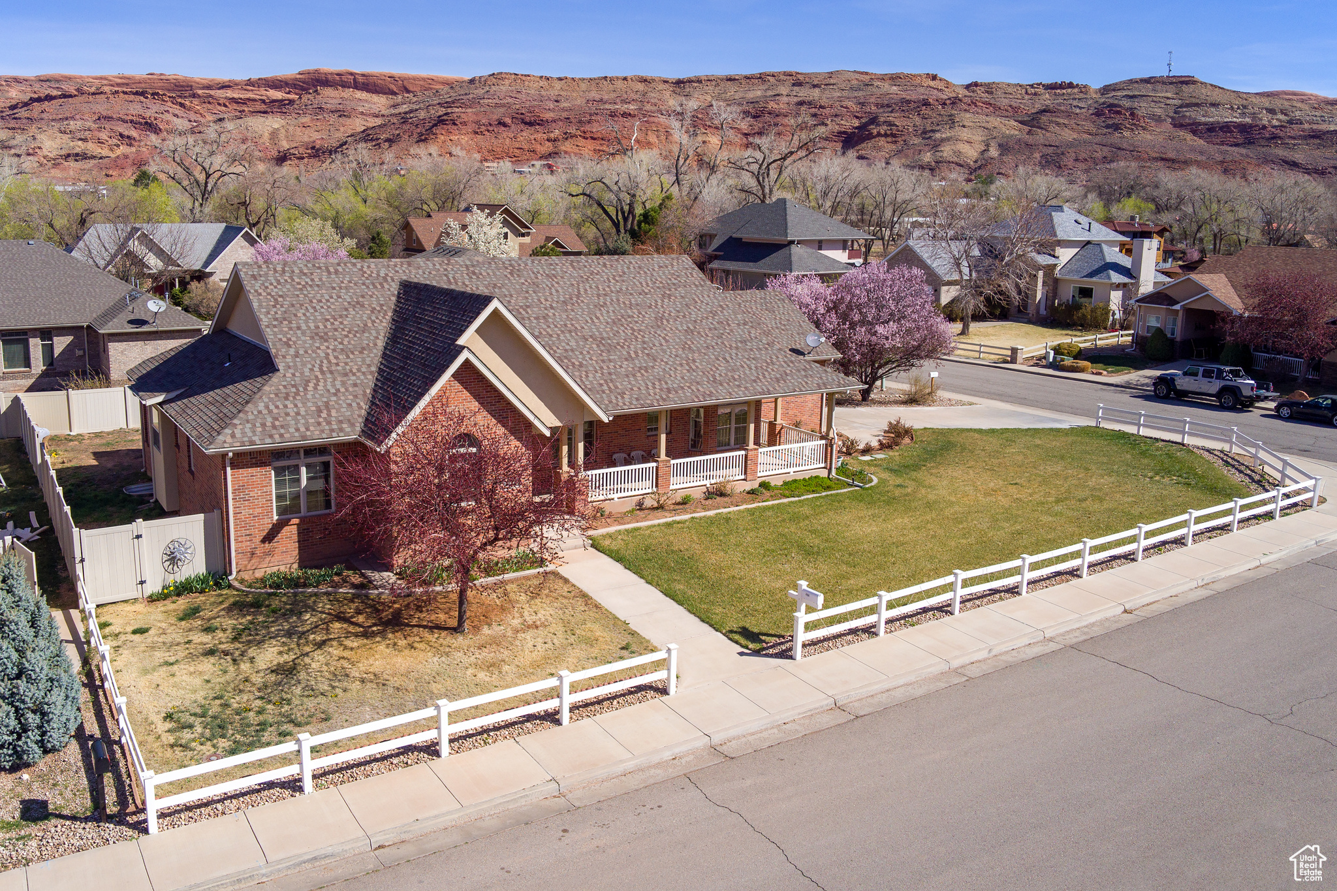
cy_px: 446
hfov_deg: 76.1
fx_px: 854
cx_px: 668
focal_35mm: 23
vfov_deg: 55.1
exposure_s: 1/3800
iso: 139
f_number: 2.8
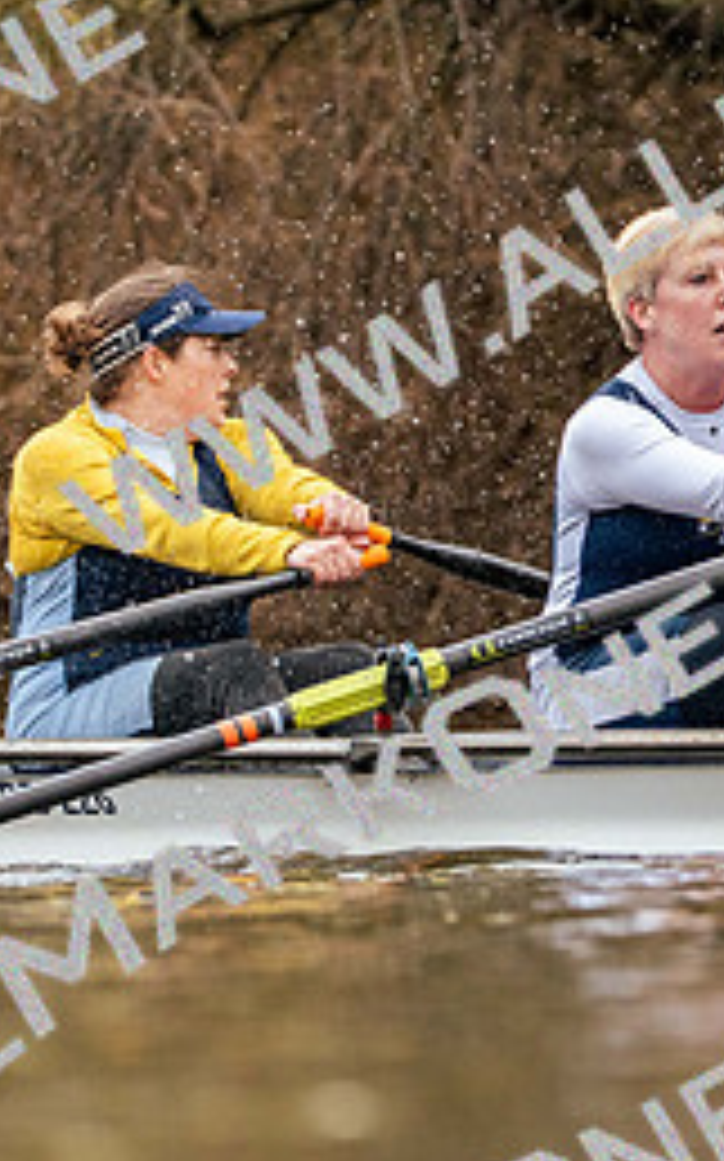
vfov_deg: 2.5
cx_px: 616
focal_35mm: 849
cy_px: 569
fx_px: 26833
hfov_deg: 1.5
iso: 2500
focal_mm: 371
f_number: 6.3
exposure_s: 1/2000
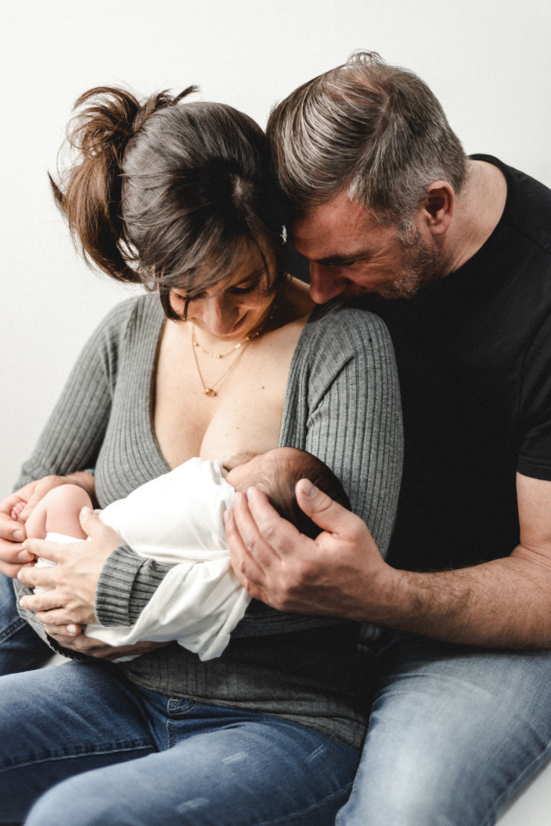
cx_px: 276
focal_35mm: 50
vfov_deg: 39.6
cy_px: 413
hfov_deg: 27.0
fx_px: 1148
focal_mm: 50
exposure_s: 1/160
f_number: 1.8
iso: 250
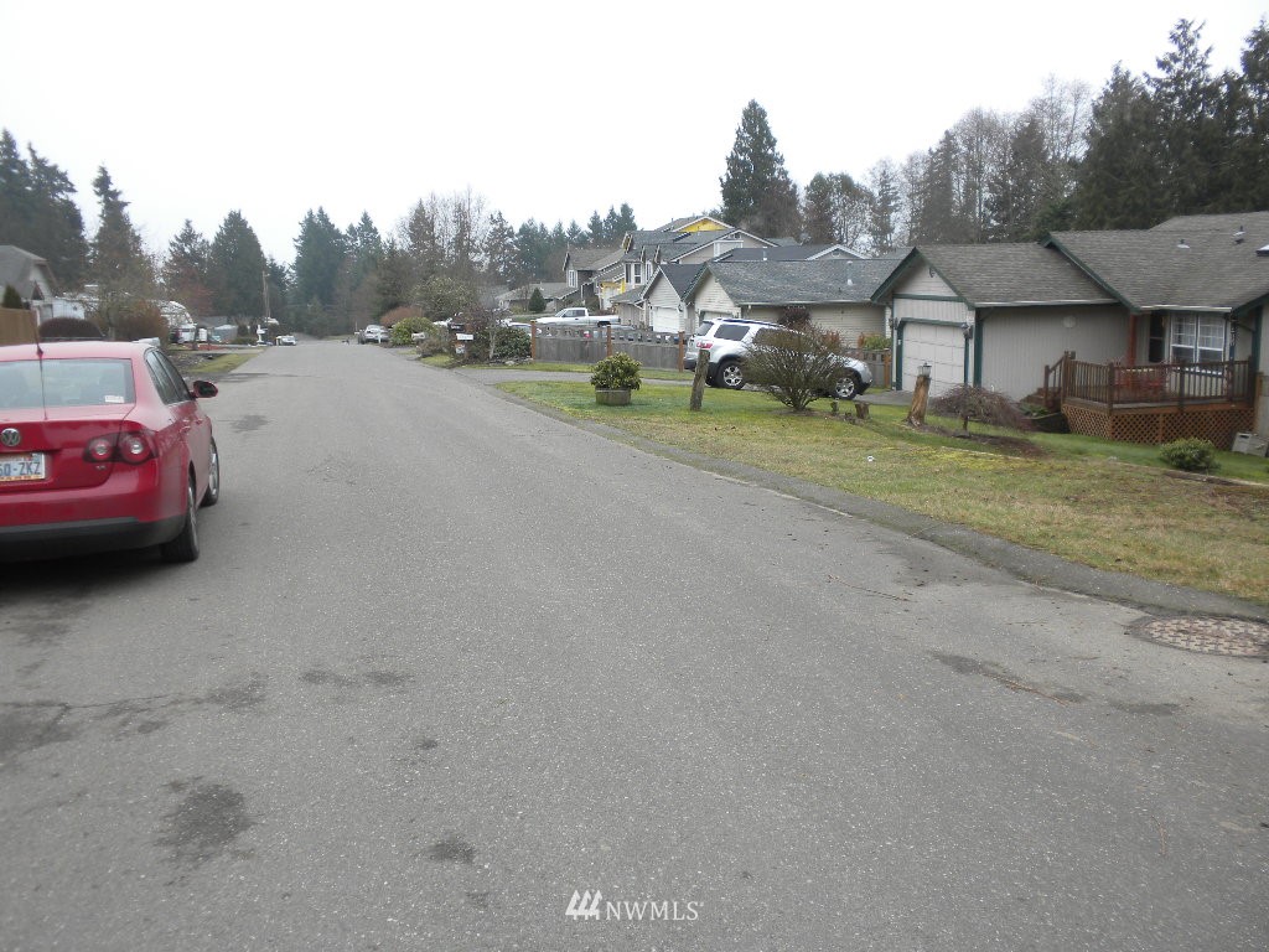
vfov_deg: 38.7
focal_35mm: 37
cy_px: 476
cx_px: 634
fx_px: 1356
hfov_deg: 50.1
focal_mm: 6.6
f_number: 3.5
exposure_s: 1/41.1
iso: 64
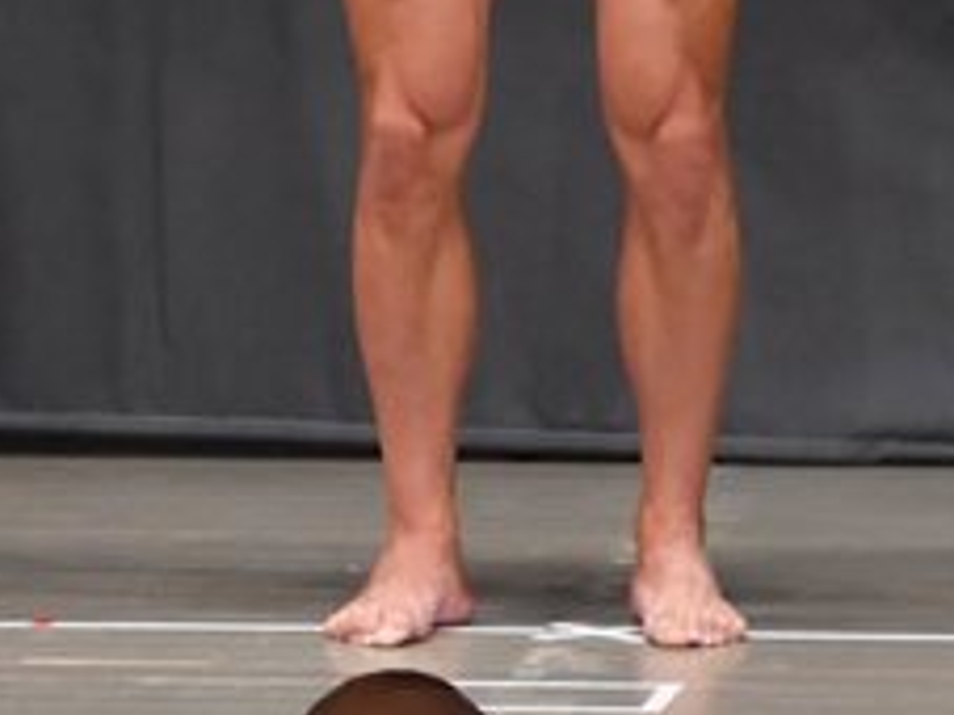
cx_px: -490
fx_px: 19584
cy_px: -303
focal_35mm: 711
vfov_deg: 2.1
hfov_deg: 2.8
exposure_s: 1/400
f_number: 5.6
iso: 6400
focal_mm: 145
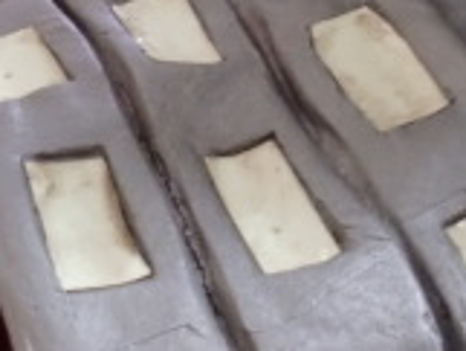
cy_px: 154
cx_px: 67
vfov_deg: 10.4
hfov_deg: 13.7
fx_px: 1926
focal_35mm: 143
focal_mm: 6.3
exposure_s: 1/60
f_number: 2.8
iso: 500
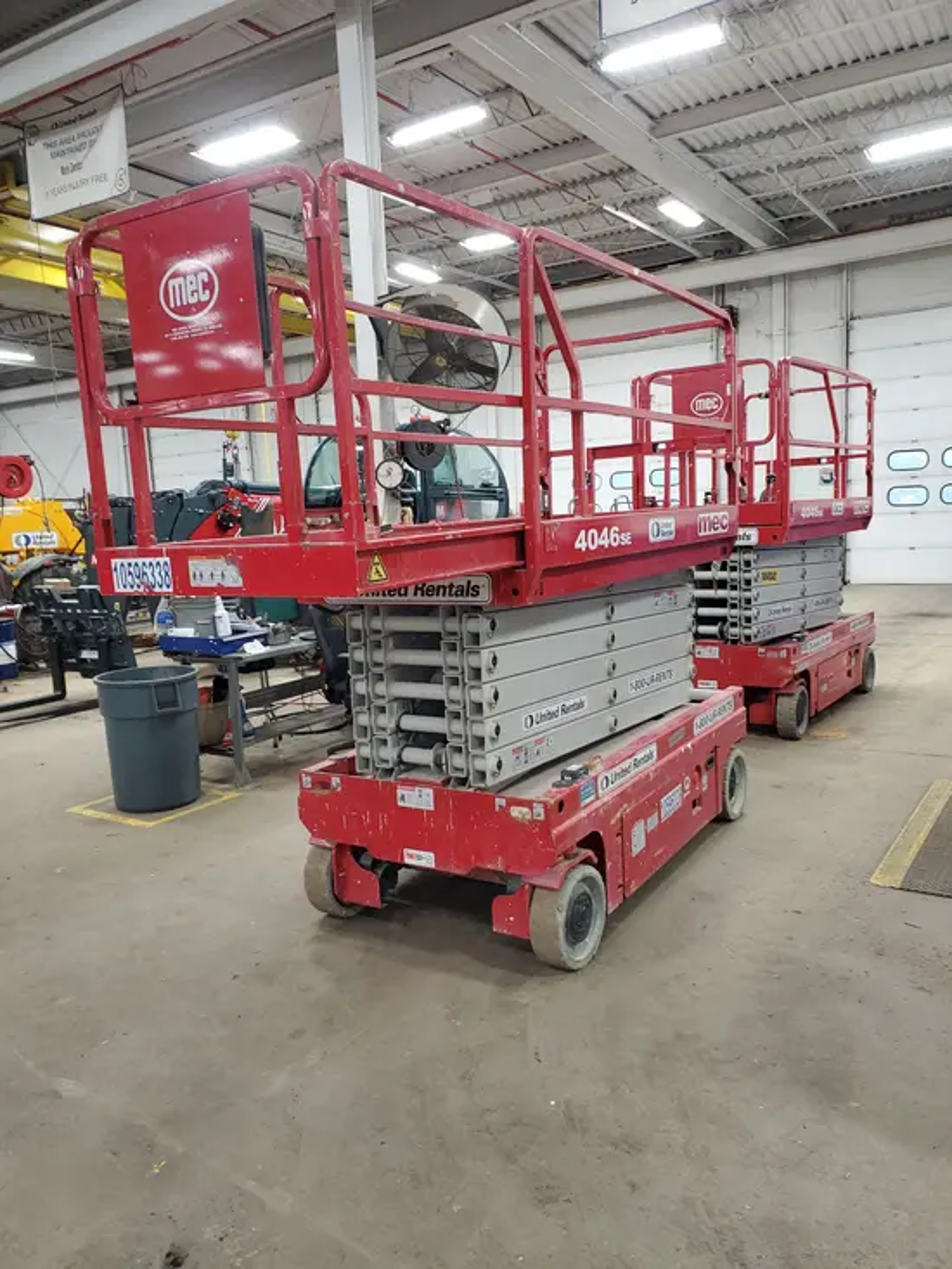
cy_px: 634
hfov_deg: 53.1
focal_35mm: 26
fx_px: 953
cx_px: 476
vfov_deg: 67.3
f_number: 2.4
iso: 125
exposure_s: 1/20
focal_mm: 4.3
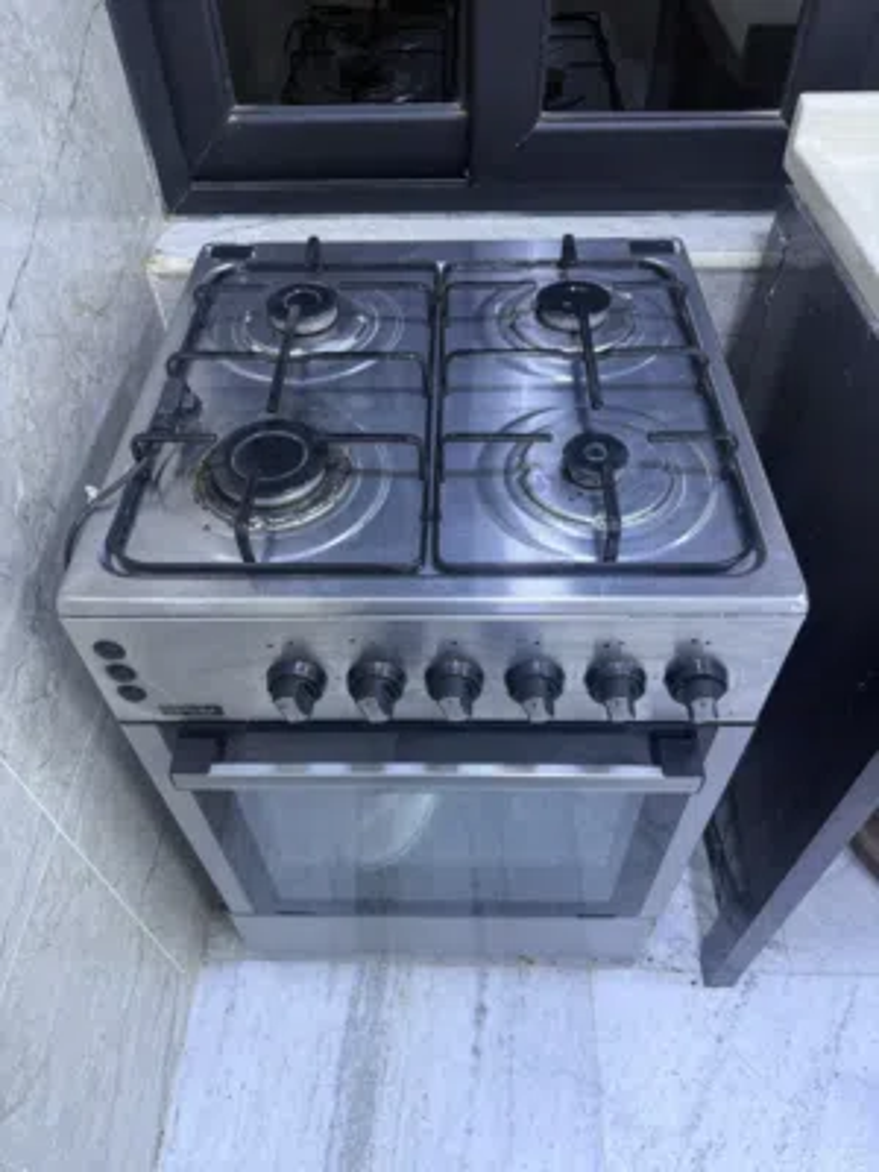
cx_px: 440
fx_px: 813
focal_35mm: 24
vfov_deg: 71.6
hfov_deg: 56.8
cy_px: 586
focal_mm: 6.76
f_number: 1.78
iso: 160
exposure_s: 1/50
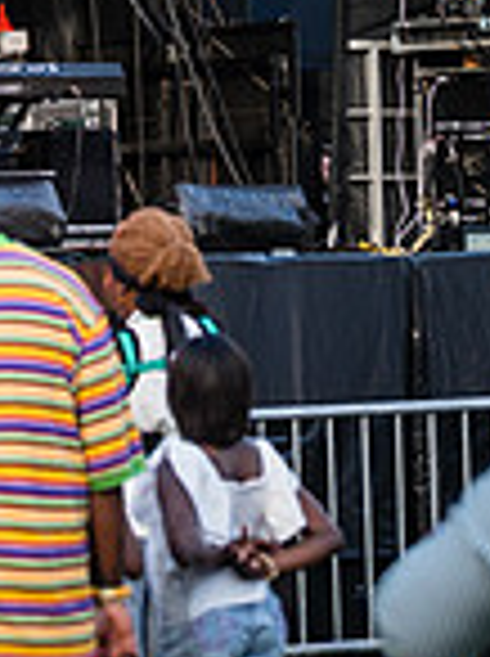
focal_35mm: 283
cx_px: -697
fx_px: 5357
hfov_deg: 5.1
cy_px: -63
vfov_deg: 7.0
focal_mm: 74
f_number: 3.5
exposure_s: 1/500
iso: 500
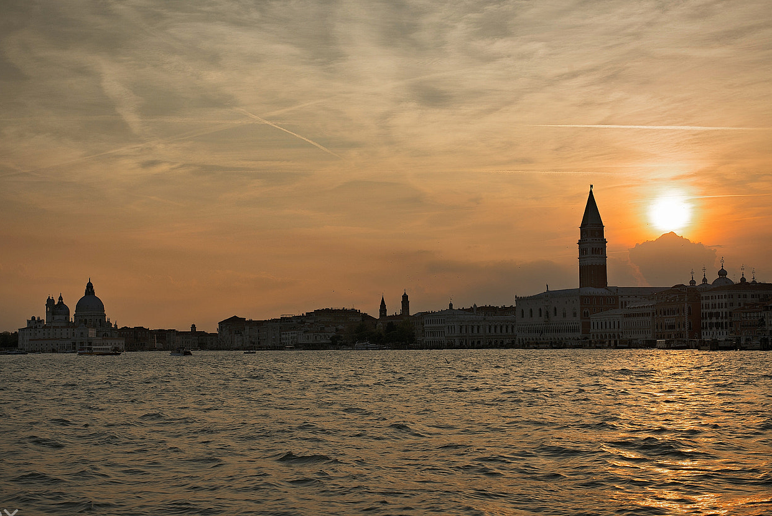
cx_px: 361
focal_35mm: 58
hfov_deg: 34.5
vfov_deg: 23.4
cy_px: 273
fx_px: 1244
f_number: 11
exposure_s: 1/200
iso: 100
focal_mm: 45
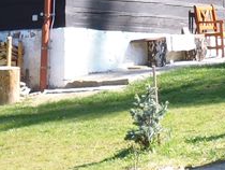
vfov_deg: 6.6
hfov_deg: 8.6
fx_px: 1458
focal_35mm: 224
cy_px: -79
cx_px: 375
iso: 100
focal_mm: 8.1
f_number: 3.8
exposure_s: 1/200
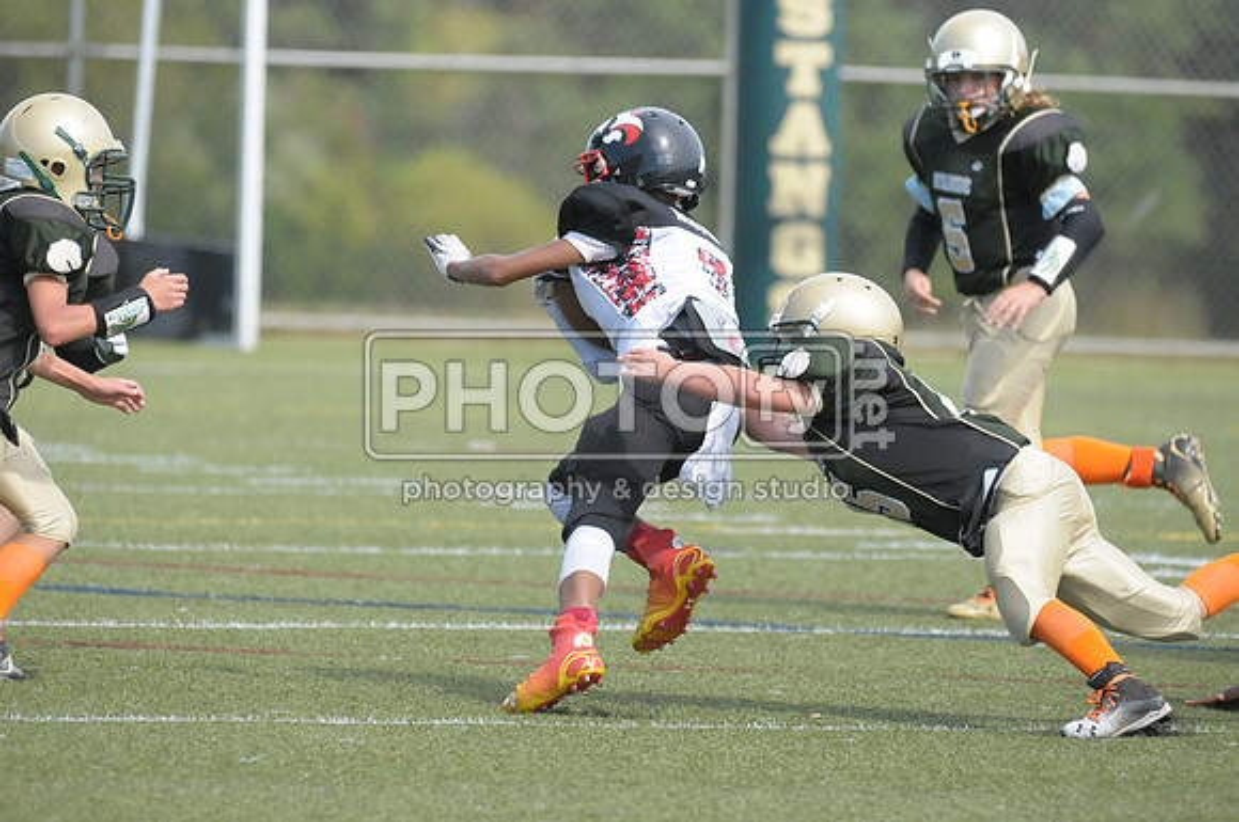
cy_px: 411
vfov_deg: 3.3
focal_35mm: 420
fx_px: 14435
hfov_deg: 4.9
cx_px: 620
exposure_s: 1/5000
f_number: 4
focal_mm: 280
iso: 1600
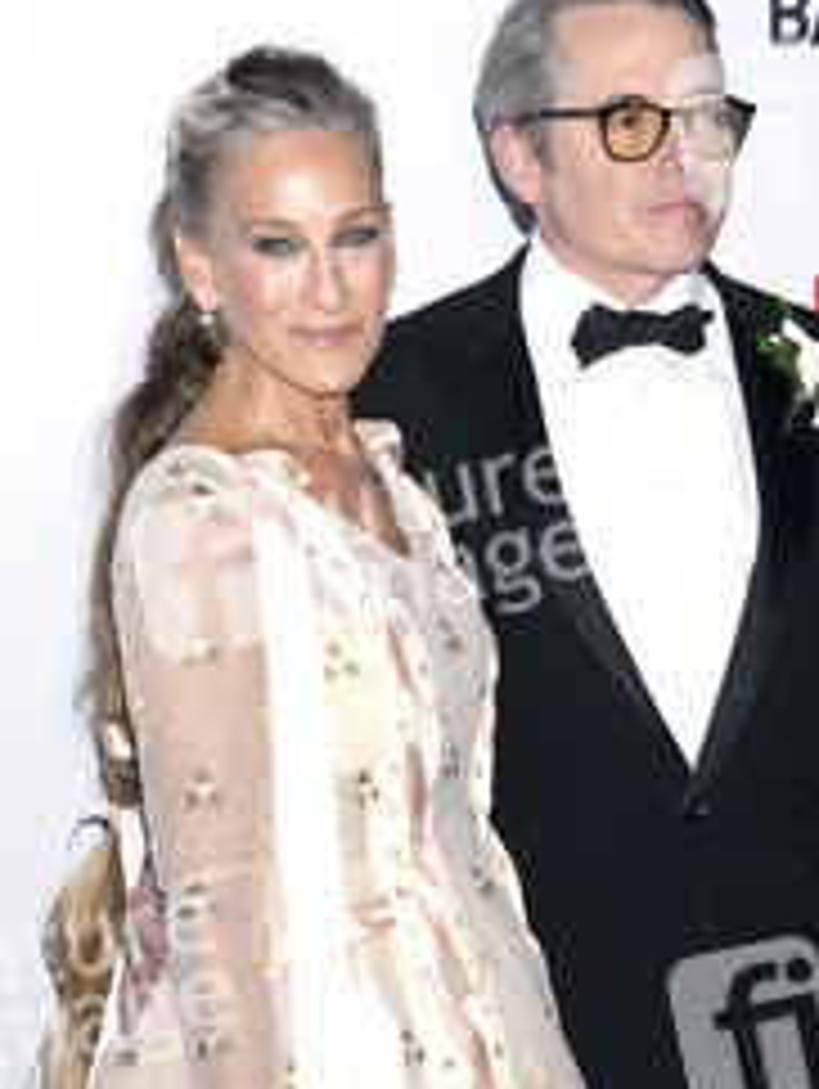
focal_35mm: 111
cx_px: 490
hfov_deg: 13.4
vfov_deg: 17.6
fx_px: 3495
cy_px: 778
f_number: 5.6
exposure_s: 1/200
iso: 640
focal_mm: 70
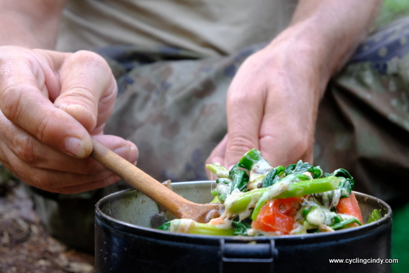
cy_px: 136
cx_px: 204
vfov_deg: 21.3
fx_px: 727
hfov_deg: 31.4
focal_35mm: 64
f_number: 9
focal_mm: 42.5
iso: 3200
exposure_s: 1/25
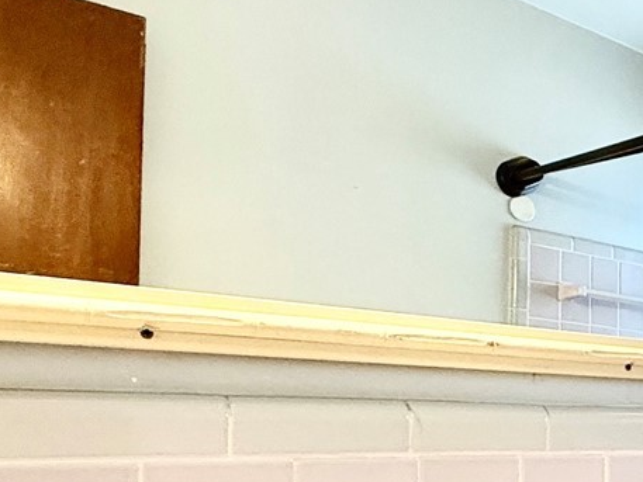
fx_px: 910
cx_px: 781
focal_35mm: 49
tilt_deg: +0.3
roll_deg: -1.4
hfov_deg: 32.0
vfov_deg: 28.7
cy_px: 423
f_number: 2.2
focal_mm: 2.22
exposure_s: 1/60
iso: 400
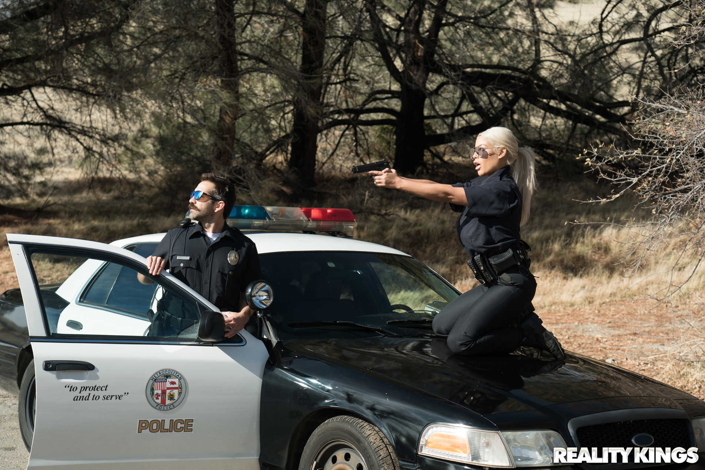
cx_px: 352
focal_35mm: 61
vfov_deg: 22.3
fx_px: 1195
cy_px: 235
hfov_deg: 32.9
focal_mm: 61
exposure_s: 1/250
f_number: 4
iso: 160
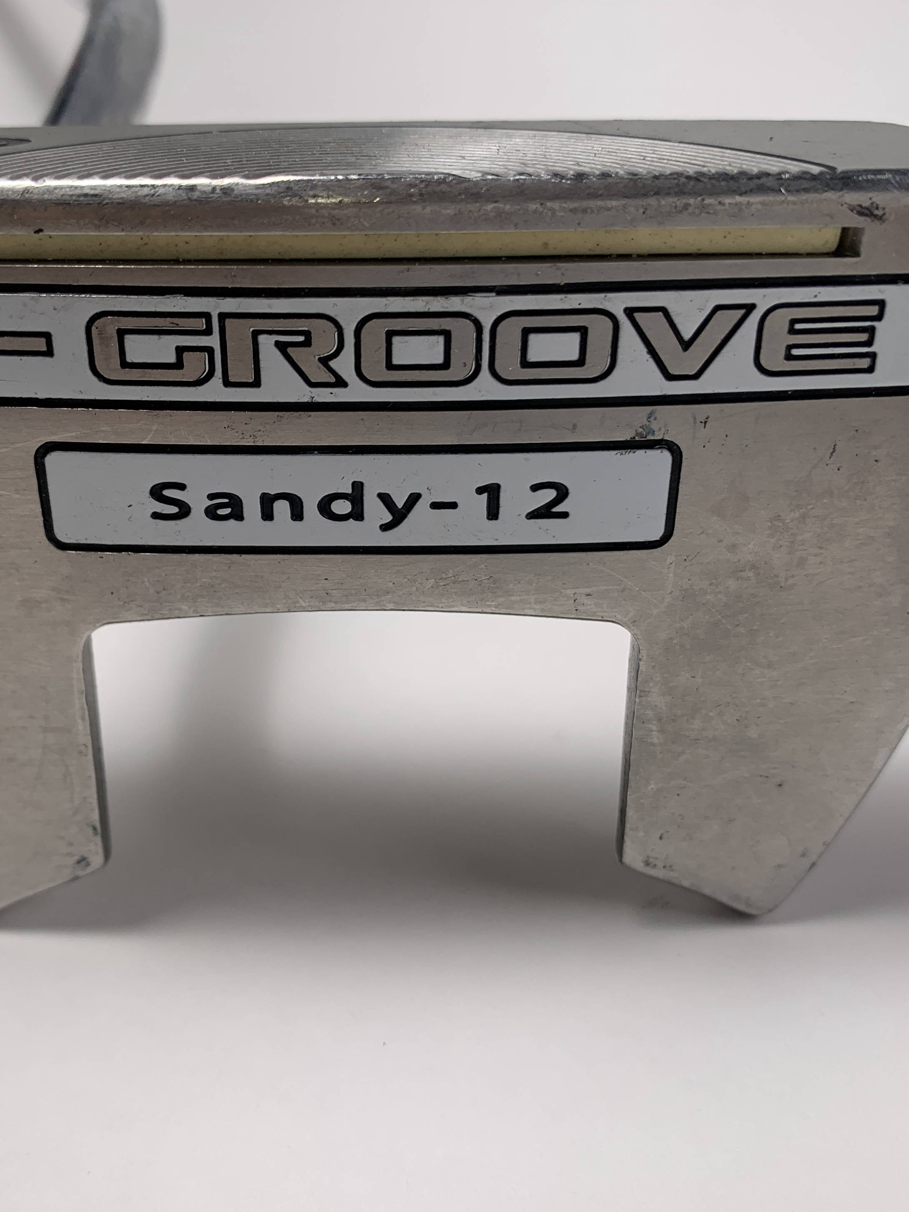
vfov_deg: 51.4
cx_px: 360
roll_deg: +1.4
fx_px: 1260
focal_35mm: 36
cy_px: 599
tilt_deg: -34.6
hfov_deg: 39.5
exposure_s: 1/256
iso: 25
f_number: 1.8
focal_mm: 4.25
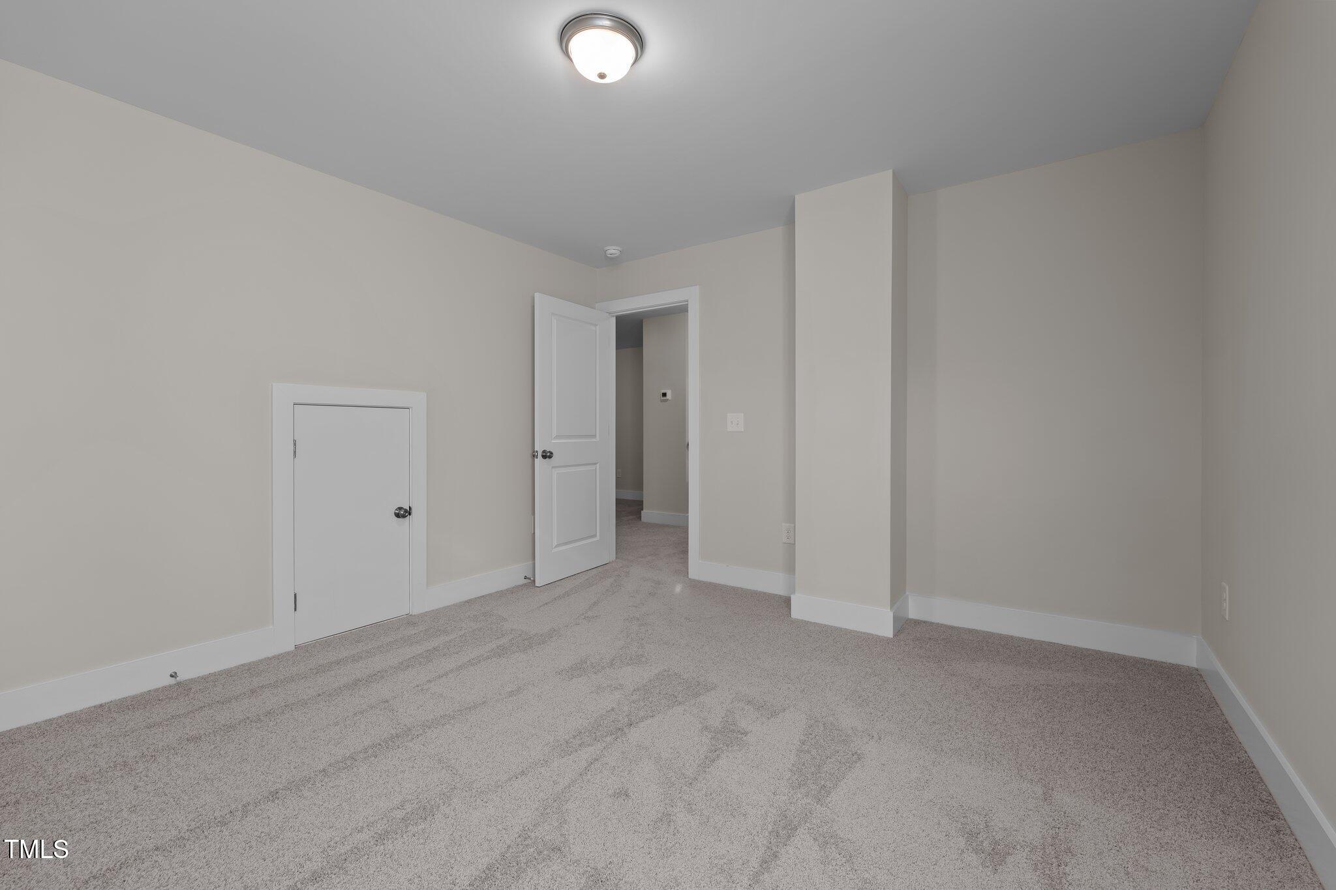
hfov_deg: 104.3
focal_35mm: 14
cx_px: 668
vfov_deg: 81.2
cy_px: 445
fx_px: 519
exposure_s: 1/5
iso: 200
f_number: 7.1
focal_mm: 14
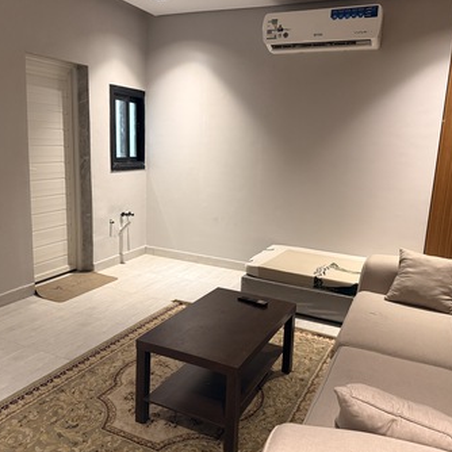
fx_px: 428
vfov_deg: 55.6
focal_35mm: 29
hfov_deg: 55.6
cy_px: 228
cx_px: 227
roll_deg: -2.0
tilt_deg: -10.7
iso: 500
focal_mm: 6.76
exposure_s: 1/60
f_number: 1.78
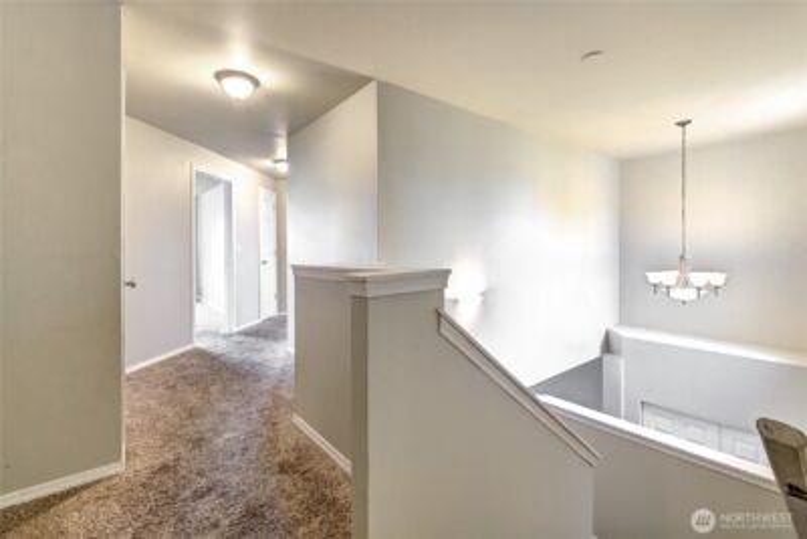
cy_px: 270
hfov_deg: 100.4
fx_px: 336
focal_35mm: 15
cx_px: 404
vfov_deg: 77.4
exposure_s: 1/2
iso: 3200
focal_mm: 10
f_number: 11
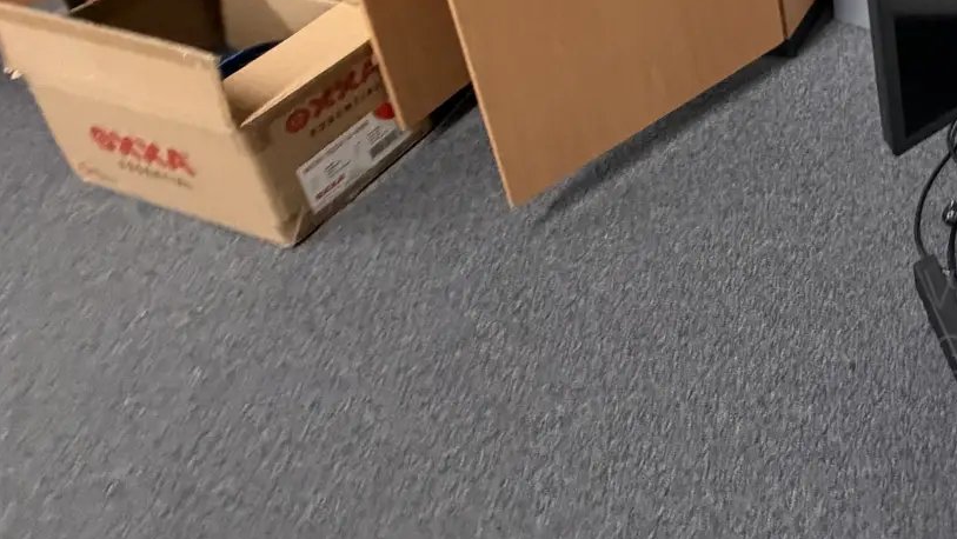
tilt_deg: -20.3
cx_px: 1091
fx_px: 914
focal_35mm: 36
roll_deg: +2.0
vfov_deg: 24.3
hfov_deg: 41.7
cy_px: -302
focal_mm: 2.22
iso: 320
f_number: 2.2
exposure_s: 1/50
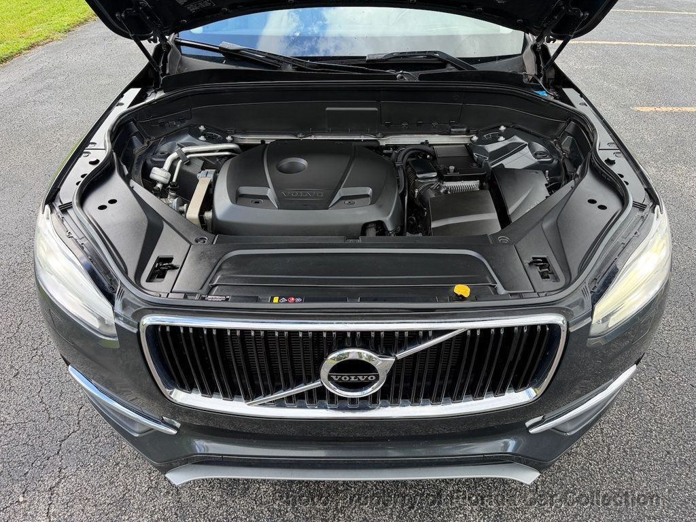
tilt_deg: -36.5
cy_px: 261
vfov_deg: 56.8
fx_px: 483
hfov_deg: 71.6
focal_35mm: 24
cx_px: 348
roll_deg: -0.5
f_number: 1.78
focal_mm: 6.76
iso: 80
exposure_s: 1/203
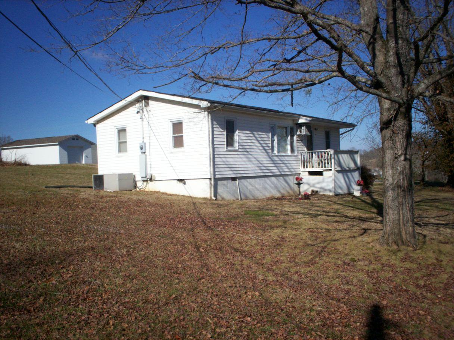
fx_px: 472
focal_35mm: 36
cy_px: 170
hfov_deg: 51.4
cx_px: 227
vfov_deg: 39.7
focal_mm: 6
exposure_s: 1/1025
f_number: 4.5
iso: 100
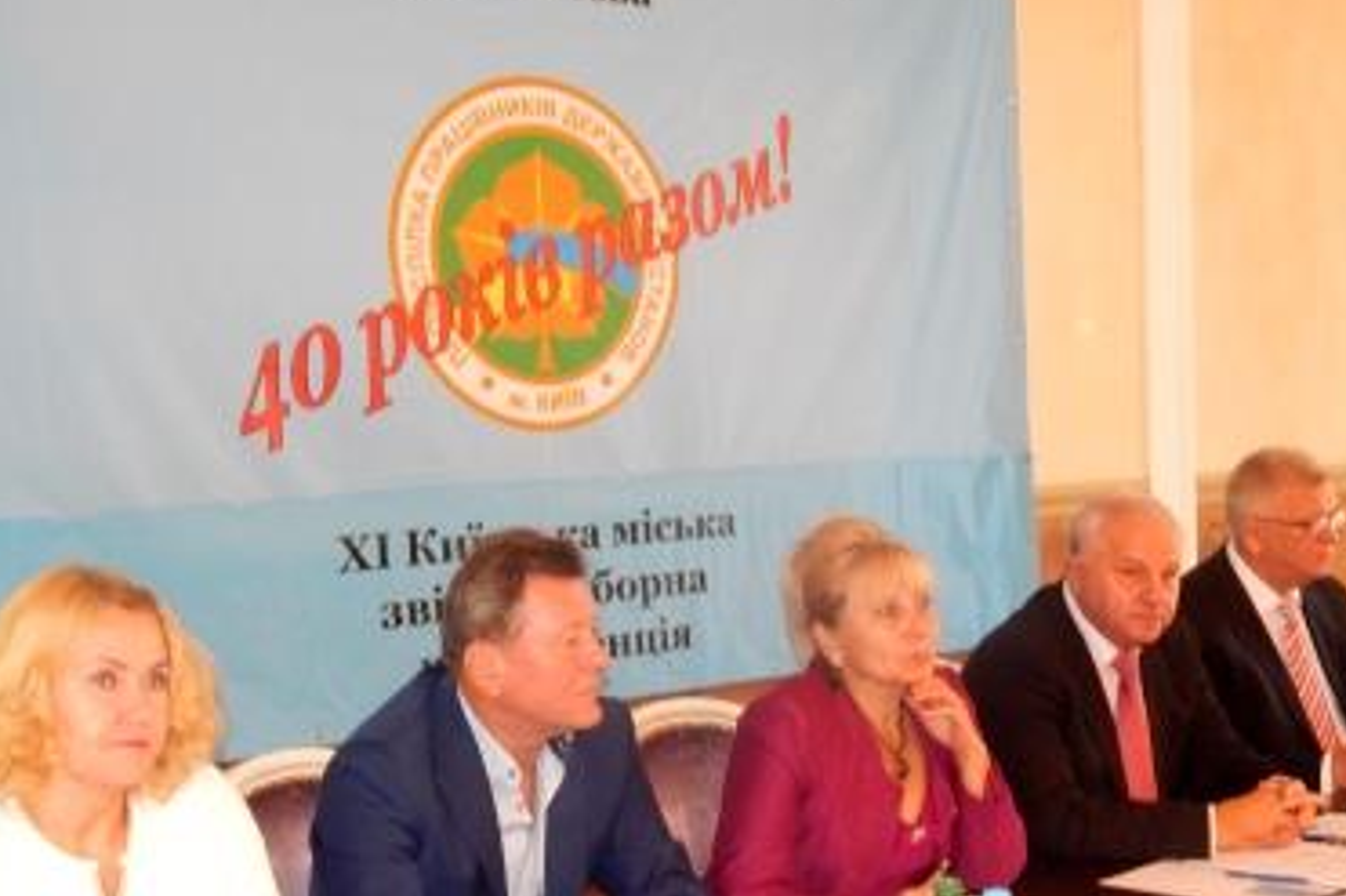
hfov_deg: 36.9
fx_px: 2018
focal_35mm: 54
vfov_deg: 24.9
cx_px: 736
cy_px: 580
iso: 400
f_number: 3.6
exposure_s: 1/20
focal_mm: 7.7
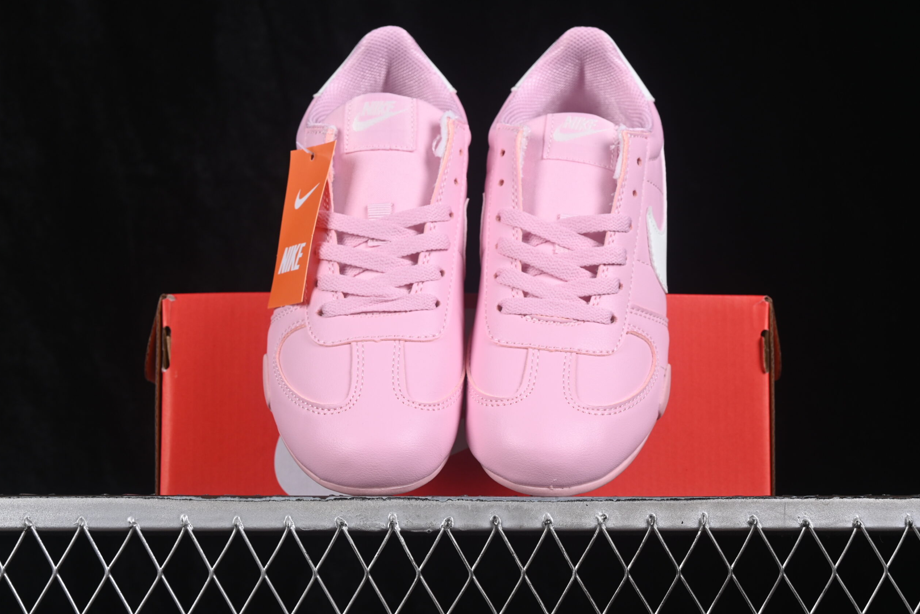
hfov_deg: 26.6
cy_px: 304
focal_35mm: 76
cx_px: 461
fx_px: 1942
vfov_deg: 18.0
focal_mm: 50
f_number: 8
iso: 160
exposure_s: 1/80
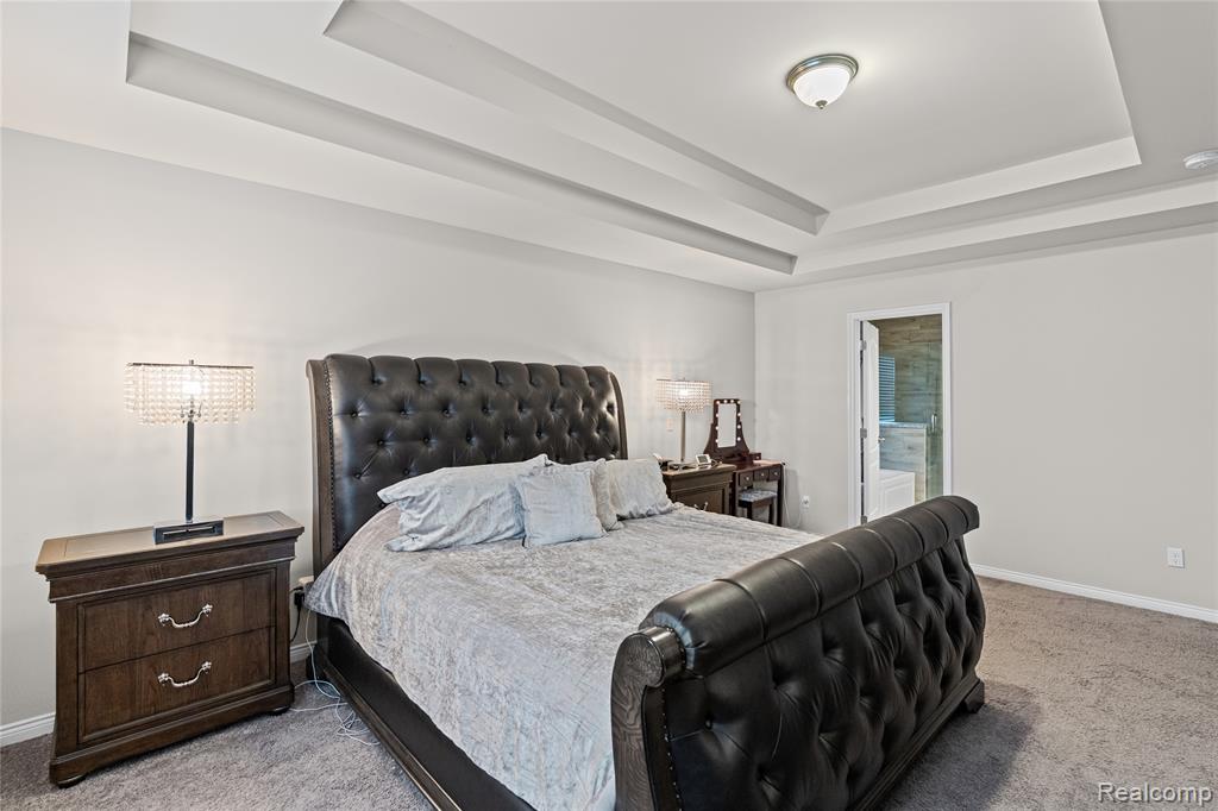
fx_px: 541
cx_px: 609
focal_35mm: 16
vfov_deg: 73.7
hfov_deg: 96.8
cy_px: 406
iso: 3200
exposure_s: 1/30
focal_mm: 16
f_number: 3.5
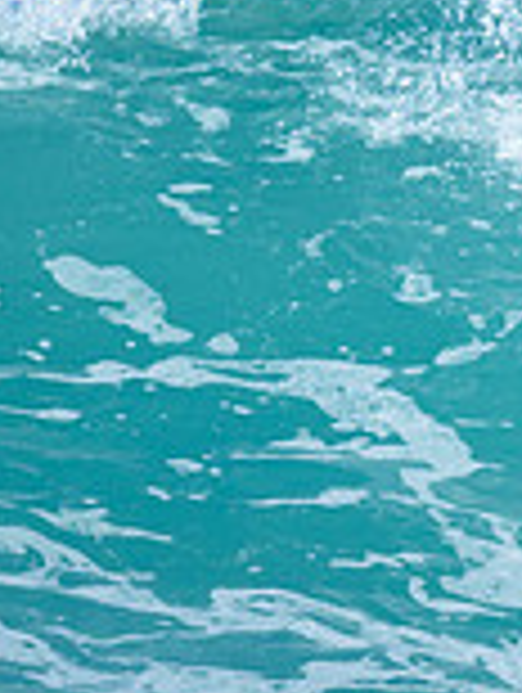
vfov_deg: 0.5
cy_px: 53
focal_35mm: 3972
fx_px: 79642
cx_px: 1034
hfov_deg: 0.4
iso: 320
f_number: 6.3
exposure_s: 1/2500
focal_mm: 800
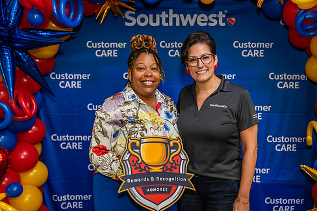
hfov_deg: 43.6
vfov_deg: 29.8
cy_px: 113
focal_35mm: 45
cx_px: 174
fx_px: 396
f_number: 4
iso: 1250
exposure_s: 1/160
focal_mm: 37
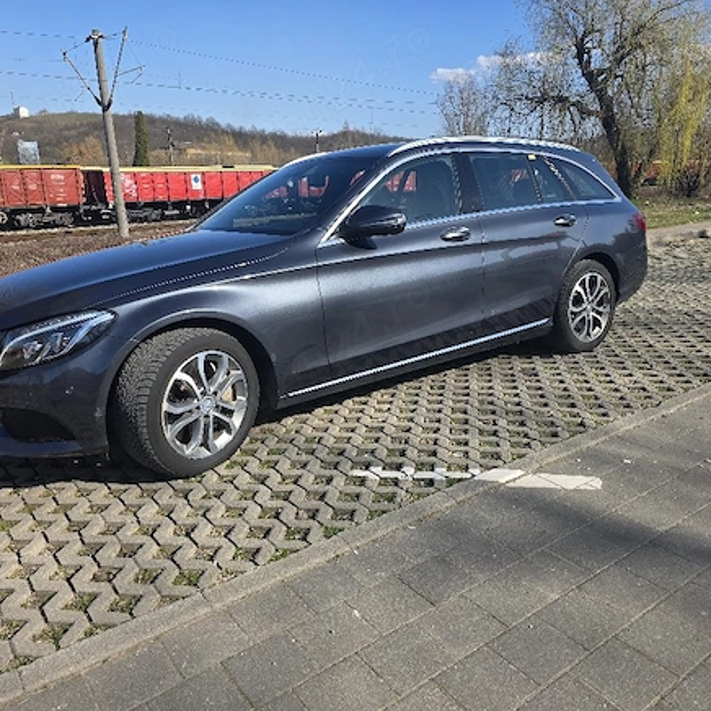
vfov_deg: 57.3
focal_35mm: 28
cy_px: 365
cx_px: 391
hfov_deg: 57.2
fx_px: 651
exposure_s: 1/5000
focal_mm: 6.3
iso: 80
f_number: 1.7
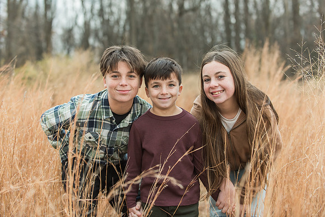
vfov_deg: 17.9
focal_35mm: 76
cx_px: 163
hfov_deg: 26.6
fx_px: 688
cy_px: 107
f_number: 3.5
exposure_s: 1/160
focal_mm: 75
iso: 1000
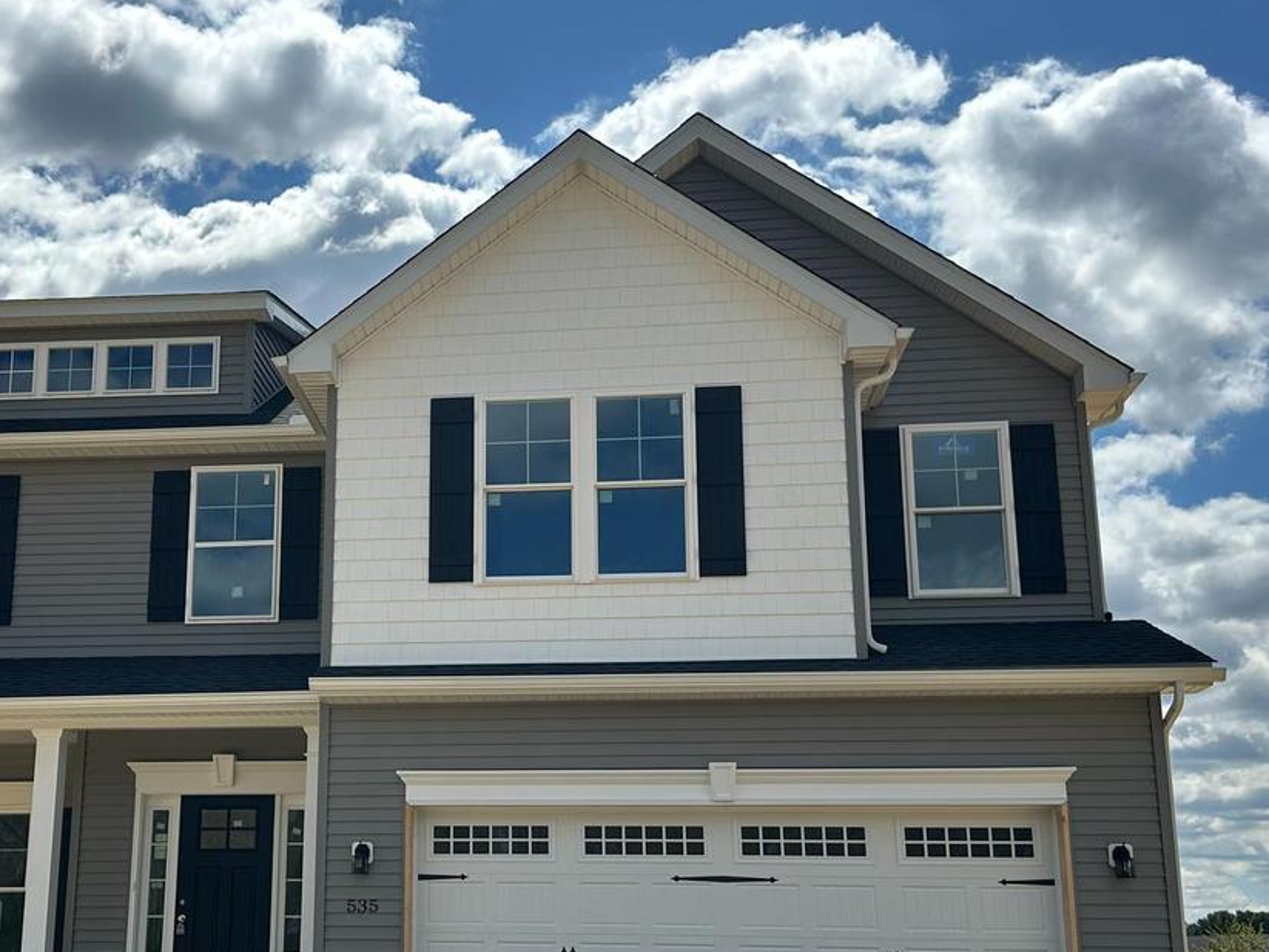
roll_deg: -0.4
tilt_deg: +11.6
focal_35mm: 42
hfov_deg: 44.1
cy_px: 608
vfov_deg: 34.1
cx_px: 418
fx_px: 1539
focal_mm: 6.86
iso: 80
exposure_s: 1/6623
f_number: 1.78
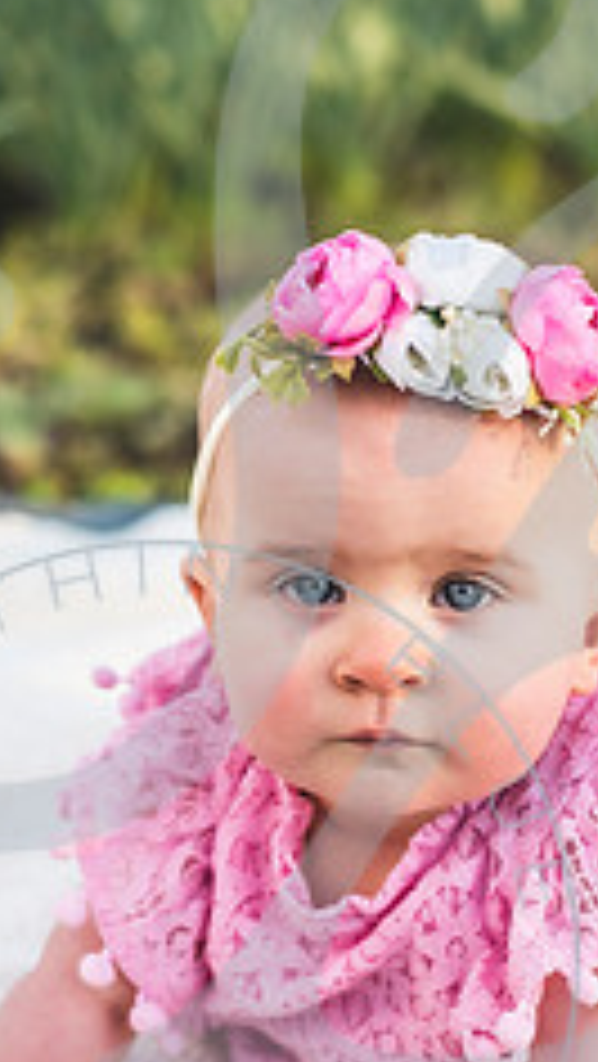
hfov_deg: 12.1
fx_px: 2815
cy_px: 616
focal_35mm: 100
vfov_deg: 21.3
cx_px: 364
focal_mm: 50
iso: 100
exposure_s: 1/320
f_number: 2.8
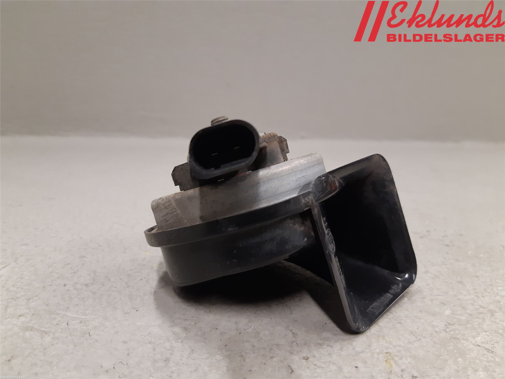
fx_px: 379
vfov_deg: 53.1
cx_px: 252
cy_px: 190
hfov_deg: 67.3
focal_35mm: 26
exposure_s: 1/50
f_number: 1.7
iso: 160
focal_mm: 3.93
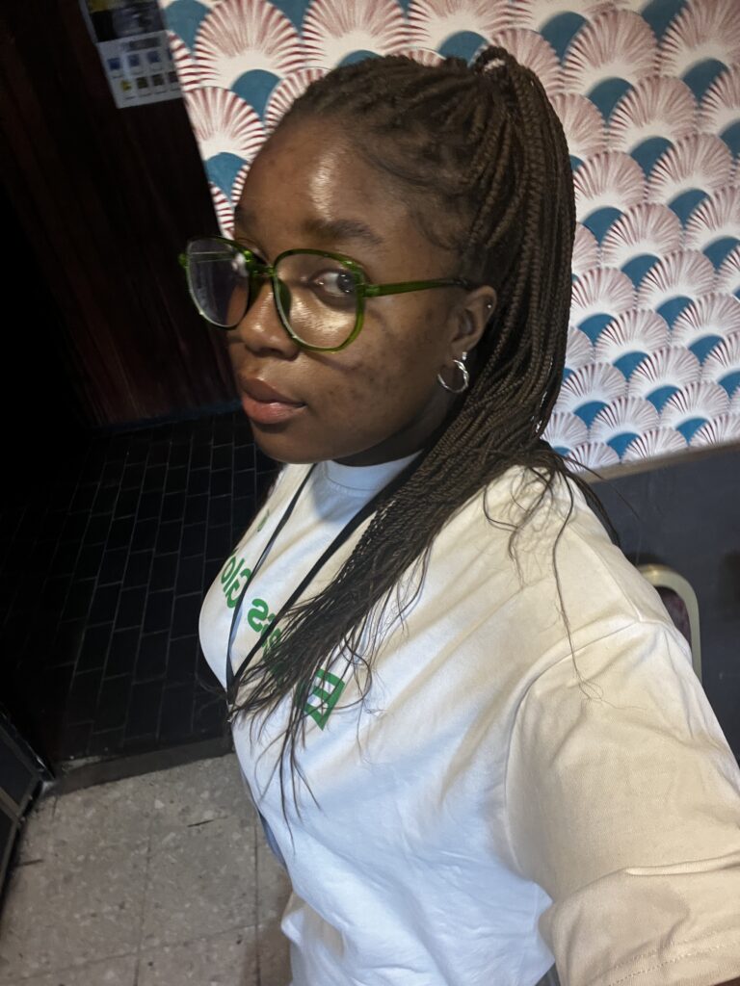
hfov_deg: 58.9
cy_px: 493
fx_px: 656
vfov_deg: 73.9
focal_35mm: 23
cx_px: 370
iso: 400
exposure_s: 1/25
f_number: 2.2
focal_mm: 2.71
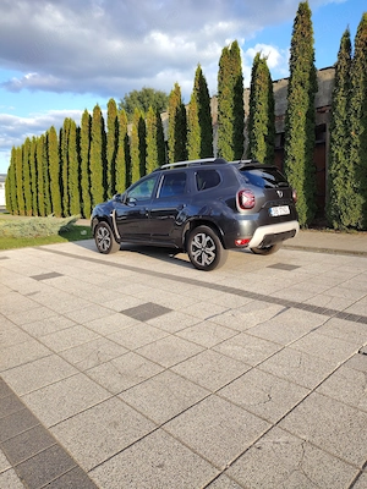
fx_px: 339
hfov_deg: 56.8
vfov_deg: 71.6
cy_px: 244
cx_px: 184
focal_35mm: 24
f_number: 1.75
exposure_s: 1/900
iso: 425
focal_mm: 5.25
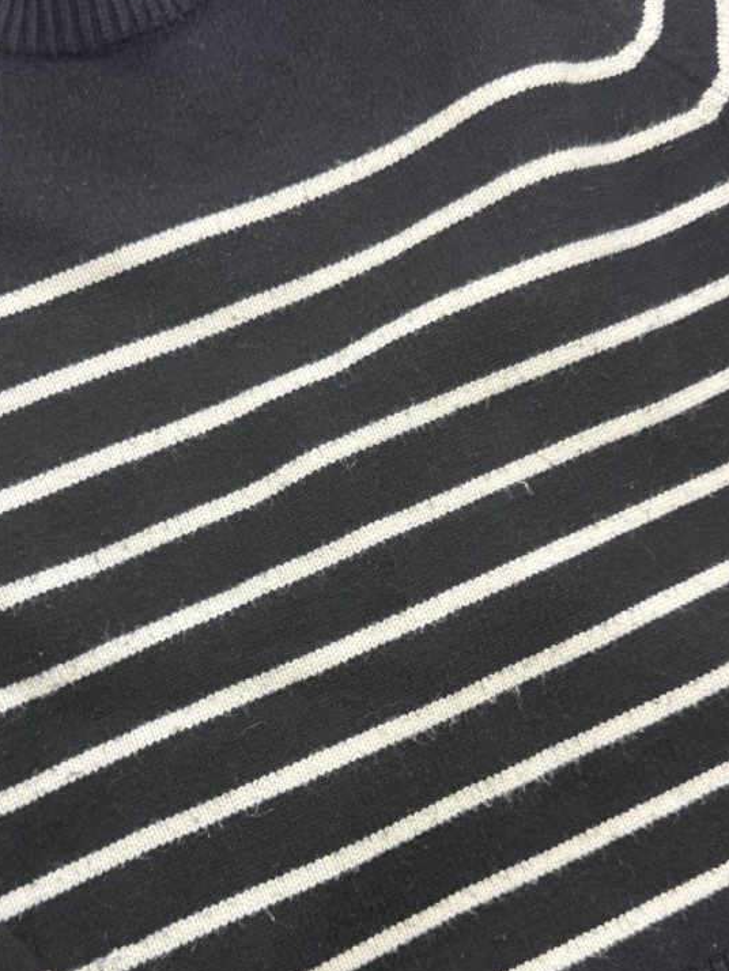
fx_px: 1207
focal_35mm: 43
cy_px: 587
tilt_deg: -61.9
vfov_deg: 43.6
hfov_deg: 33.3
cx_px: 231
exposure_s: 1/100
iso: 160
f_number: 1.78
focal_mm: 6.76
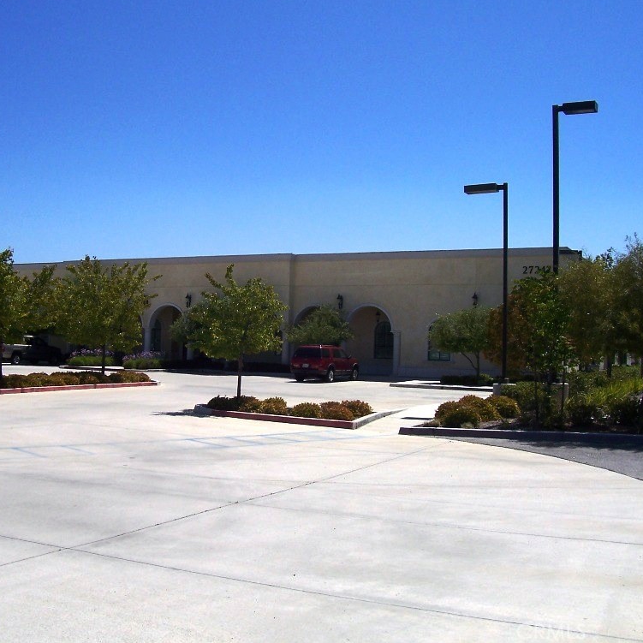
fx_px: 862
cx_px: 253
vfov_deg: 40.9
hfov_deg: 40.7
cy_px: 315
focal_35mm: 41
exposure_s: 1/1000
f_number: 5.6
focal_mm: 5.6
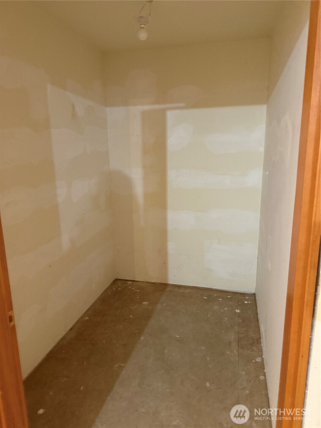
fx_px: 297
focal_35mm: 24
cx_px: 160
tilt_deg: -13.2
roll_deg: +2.4
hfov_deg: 56.8
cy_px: 214
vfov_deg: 71.6
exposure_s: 1/40
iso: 1000
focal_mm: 6.76
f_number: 1.78
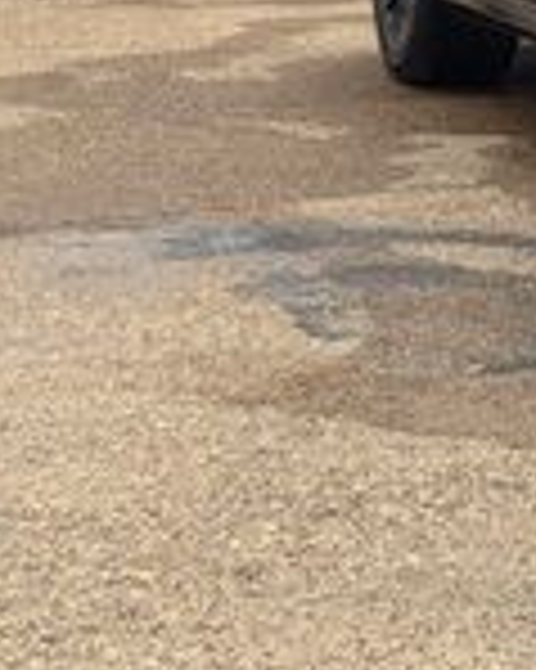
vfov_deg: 17.3
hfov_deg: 12.2
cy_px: 40
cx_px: 1135
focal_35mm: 109
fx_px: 2164
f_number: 1.6
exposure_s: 1/3279
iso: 64
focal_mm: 5.96
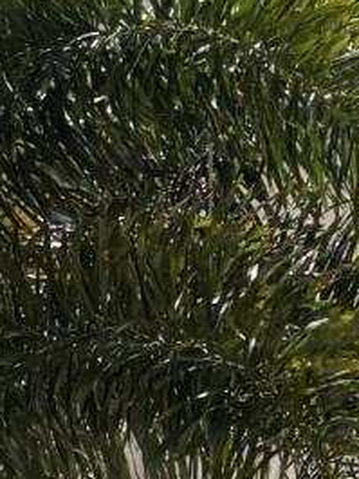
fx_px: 2708
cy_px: 1106
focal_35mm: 196
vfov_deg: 9.2
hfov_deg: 7.5
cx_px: -94
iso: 50
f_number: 1.6
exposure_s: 1/4255
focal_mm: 5.96
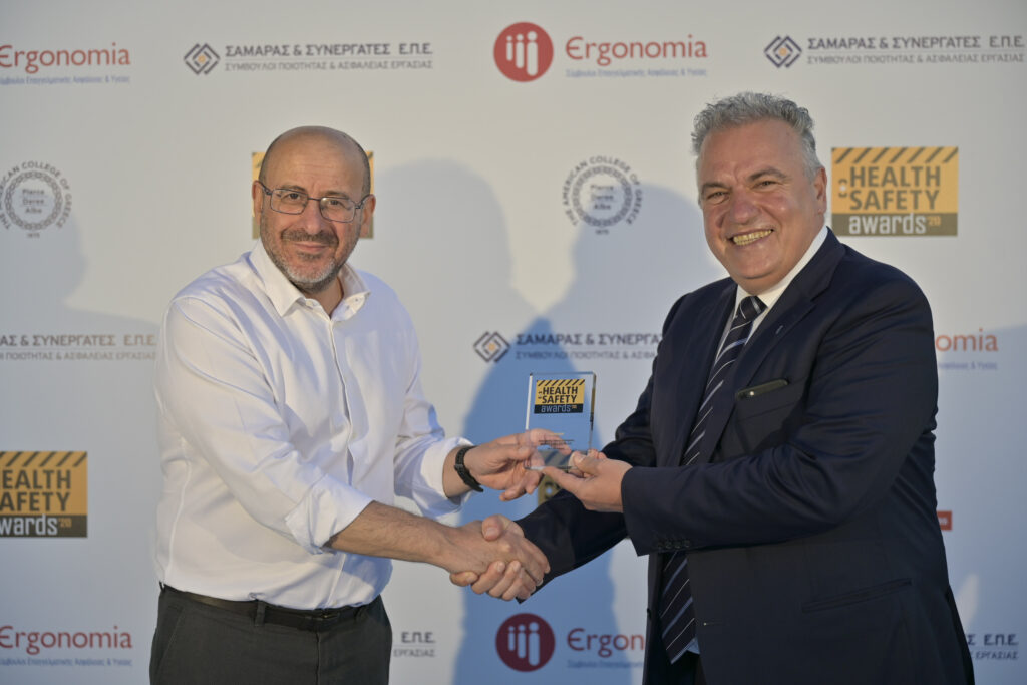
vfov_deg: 22.3
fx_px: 1740
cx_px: 514
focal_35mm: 61
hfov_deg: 32.9
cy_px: 342
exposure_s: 1/250
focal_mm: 61
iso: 100
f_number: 2.8
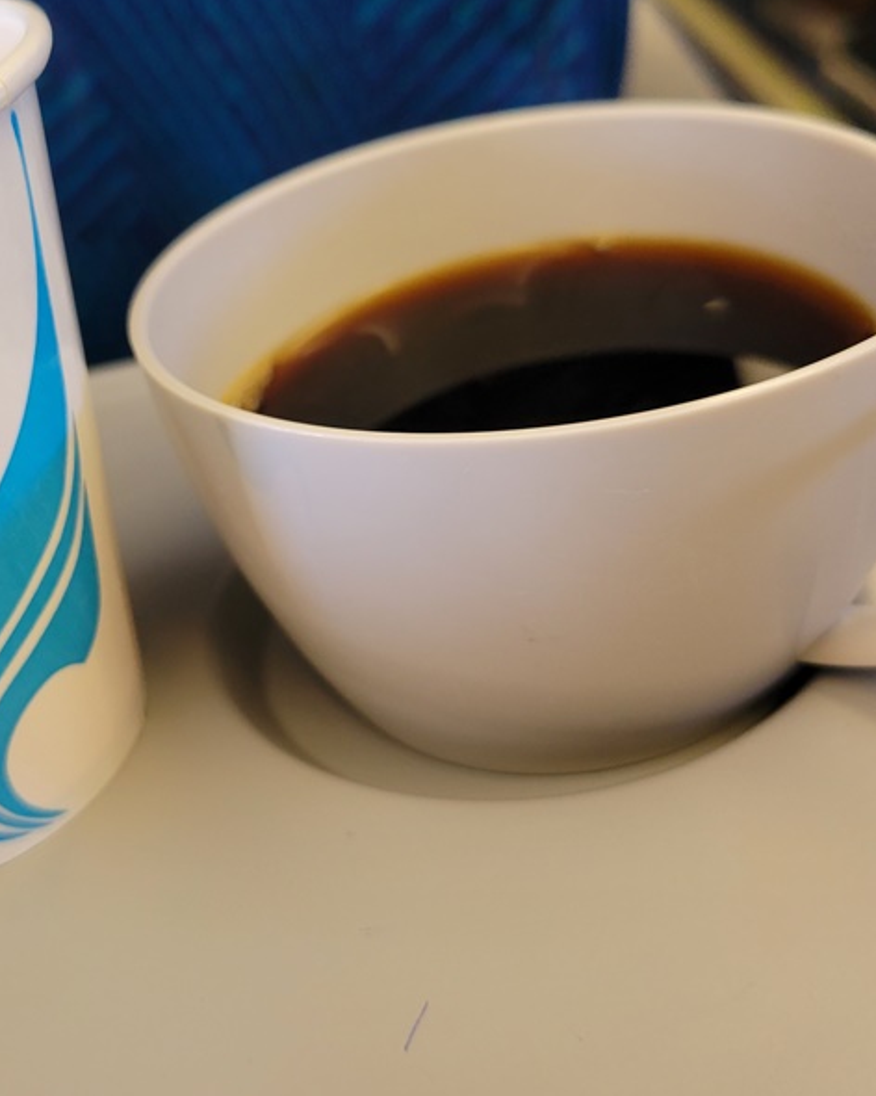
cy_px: 472
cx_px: 260
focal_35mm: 43
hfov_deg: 34.4
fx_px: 1394
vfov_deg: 42.8
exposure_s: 1/60
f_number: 1.8
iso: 250
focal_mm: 5.4
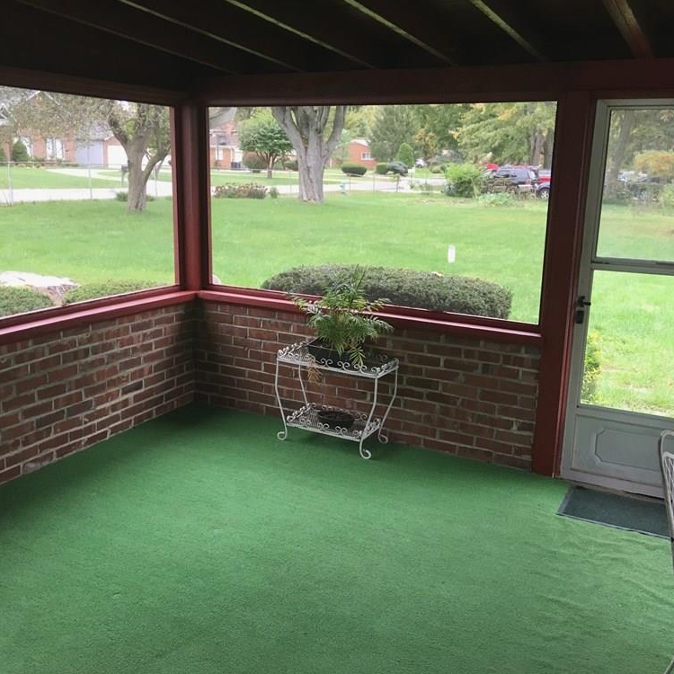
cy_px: 343
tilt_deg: -12.8
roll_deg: -2.5
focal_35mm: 35
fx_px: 771
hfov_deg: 47.2
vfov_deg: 47.2
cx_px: 315
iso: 40
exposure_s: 1/30
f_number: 2.2
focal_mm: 4.15
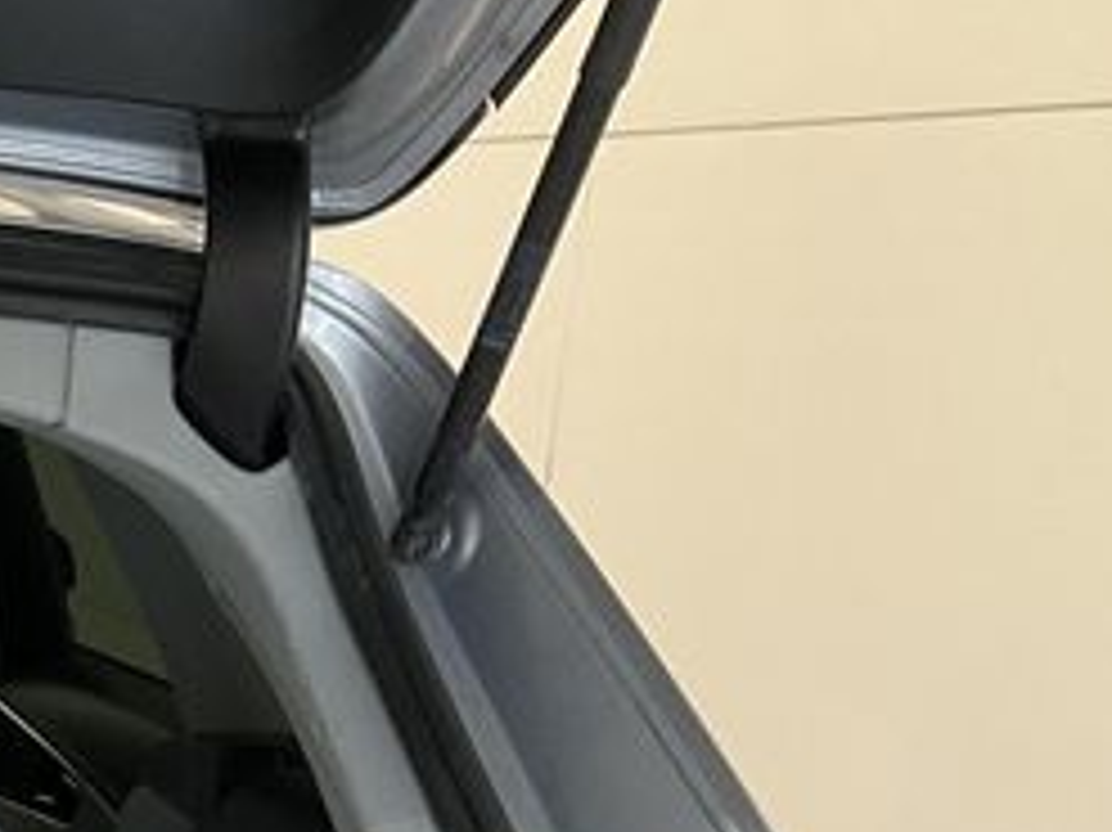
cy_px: 1237
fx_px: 3018
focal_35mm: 94
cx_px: -626
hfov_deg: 18.2
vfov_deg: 14.7
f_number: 1.8
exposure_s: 1/50
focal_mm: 3
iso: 80
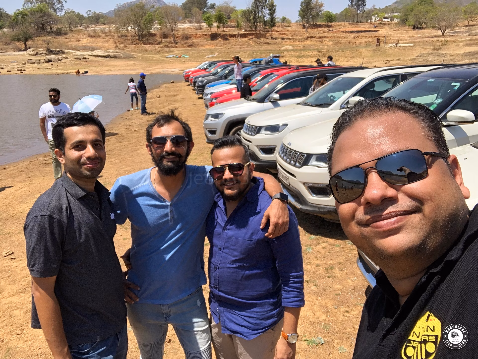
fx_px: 442
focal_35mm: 32
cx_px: 239
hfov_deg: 56.8
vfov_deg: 44.2
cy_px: 180
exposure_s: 1/824
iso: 20
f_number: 2.2
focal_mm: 2.87
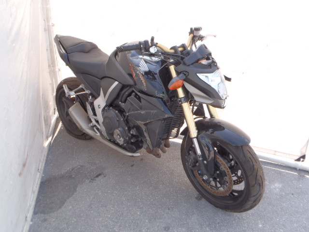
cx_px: 154
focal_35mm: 28
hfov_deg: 63.4
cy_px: 116
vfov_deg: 49.7
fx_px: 250
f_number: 4.5
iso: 80
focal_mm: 5
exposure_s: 1/125
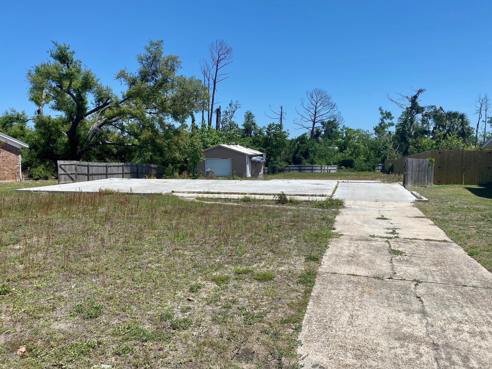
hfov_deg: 67.3
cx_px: 246
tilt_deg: -5.2
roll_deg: +0.3
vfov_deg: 53.1
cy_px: 184
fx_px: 370
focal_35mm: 26
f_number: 1.8
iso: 32
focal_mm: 4.25
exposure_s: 1/3731
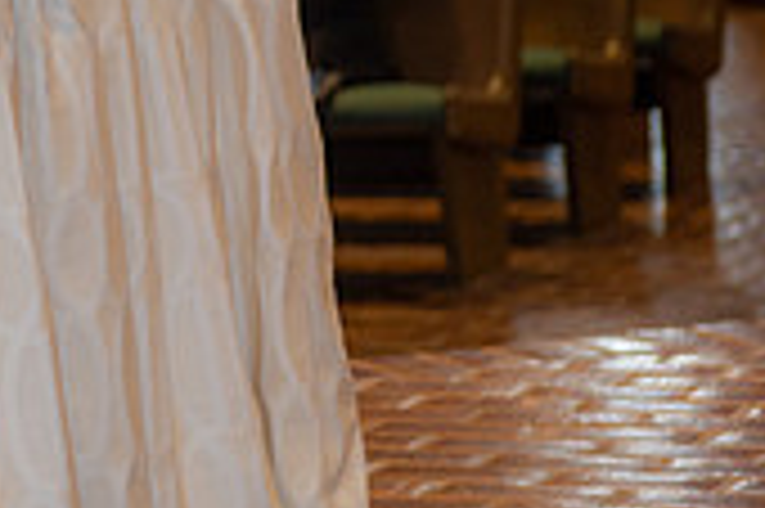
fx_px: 5074
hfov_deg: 8.5
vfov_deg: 5.7
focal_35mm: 239
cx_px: -194
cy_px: -81
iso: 1250
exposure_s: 1/125
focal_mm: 70
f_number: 3.5
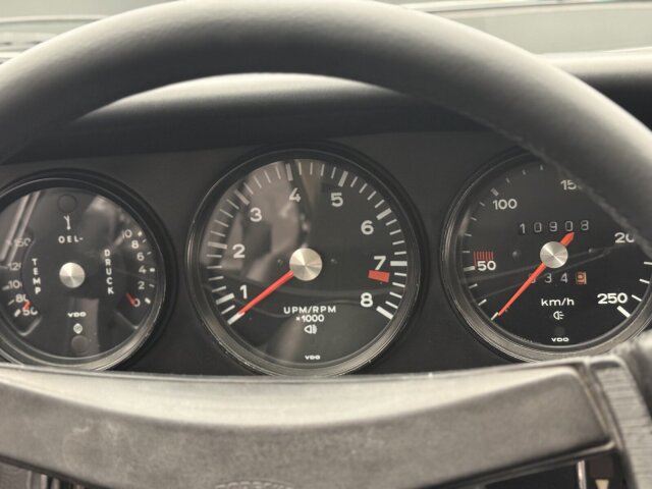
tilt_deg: -13.0
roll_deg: +5.5
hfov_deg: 39.7
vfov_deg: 30.3
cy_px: 244
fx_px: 904
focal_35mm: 48
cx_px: 326
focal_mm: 6.76
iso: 640
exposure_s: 1/25
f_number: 1.78
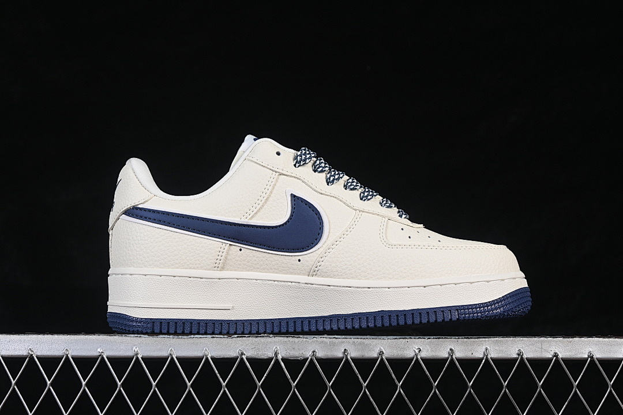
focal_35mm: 75
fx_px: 1298
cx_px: 312
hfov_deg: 27.0
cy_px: 208
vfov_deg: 18.2
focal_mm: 50
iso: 160
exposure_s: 1/80
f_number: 8
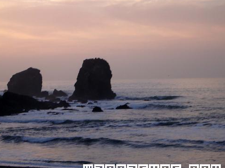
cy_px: 84
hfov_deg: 16.2
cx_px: 100
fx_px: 793
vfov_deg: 12.1
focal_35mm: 122
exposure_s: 1/60
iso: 50
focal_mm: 17.4
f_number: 4.8
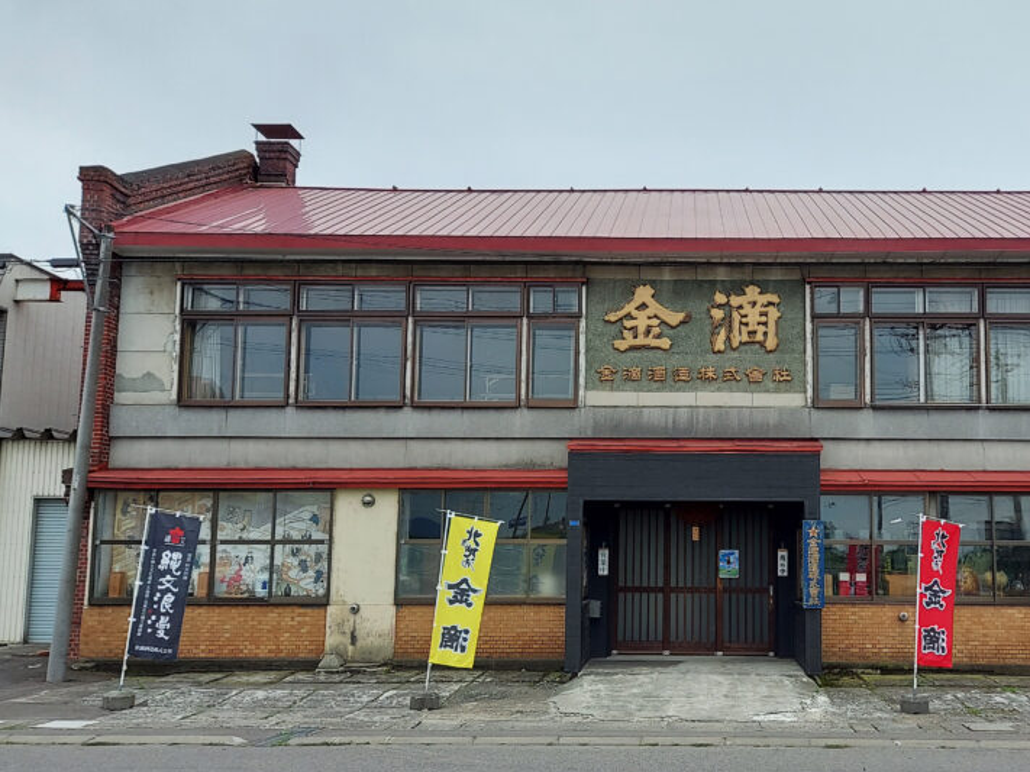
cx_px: 684
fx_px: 1071
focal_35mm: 36
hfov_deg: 50.5
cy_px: 450
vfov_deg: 39.5
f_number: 2
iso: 50
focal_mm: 4.6
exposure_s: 1/842
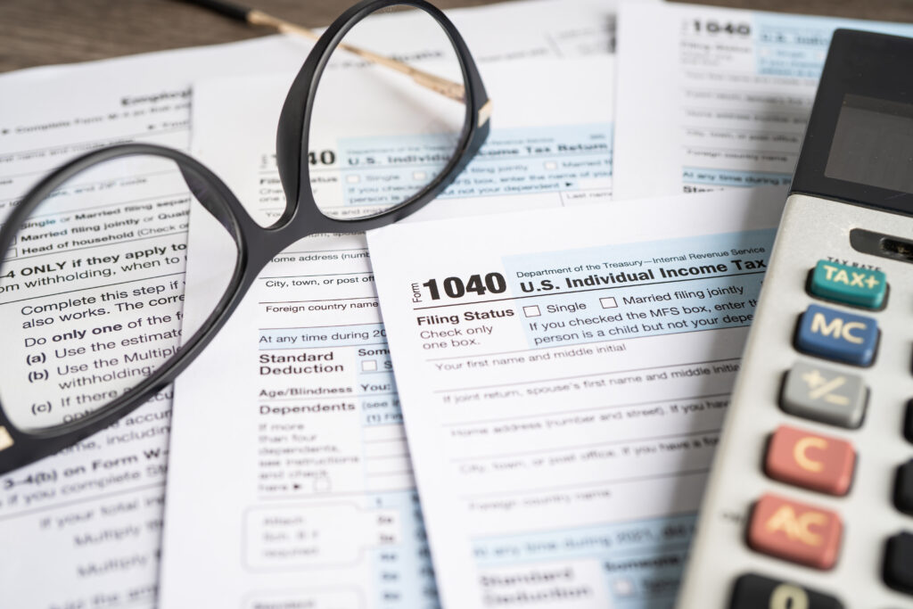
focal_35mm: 50
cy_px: 304
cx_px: 456
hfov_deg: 39.6
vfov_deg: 27.0
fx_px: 1268
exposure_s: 1/125
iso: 100
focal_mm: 50
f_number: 5
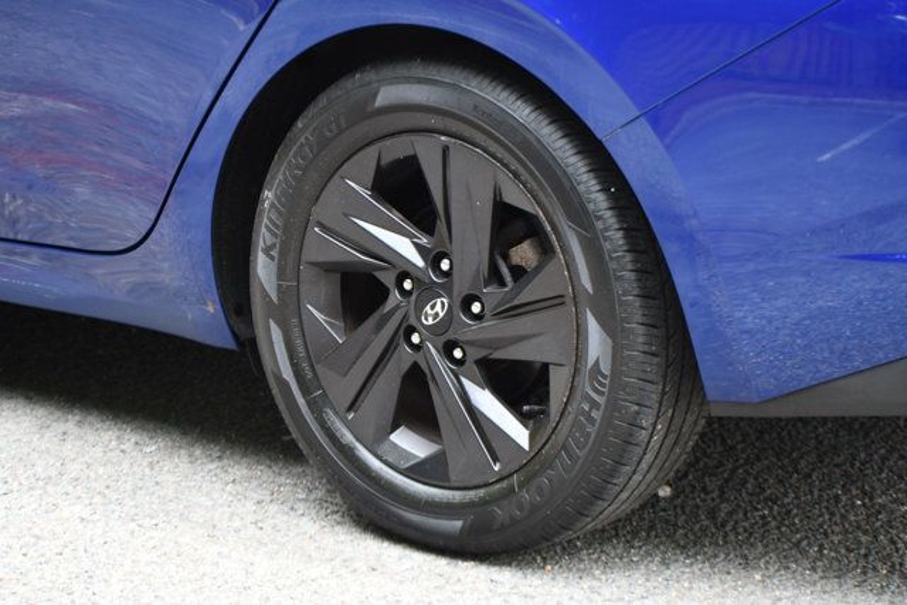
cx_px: 454
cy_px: 302
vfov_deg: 11.2
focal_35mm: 123
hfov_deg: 16.6
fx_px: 3099
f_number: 4.8
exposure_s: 1/250
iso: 640
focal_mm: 82
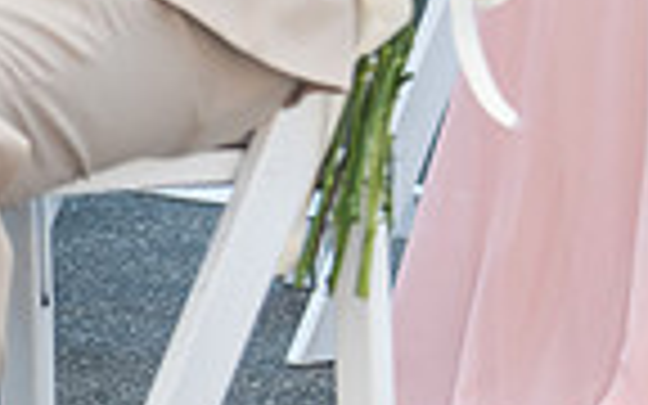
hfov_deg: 3.0
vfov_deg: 1.9
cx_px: 1215
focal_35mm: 700
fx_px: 12362
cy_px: -317
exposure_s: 1/160
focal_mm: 170
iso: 640
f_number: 5
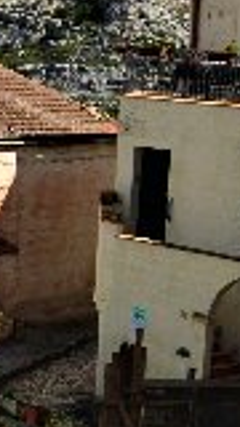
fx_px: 1595
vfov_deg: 15.2
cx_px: -467
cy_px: 222
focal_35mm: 141
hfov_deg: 7.6
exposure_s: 1/320
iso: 320
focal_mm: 18
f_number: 10
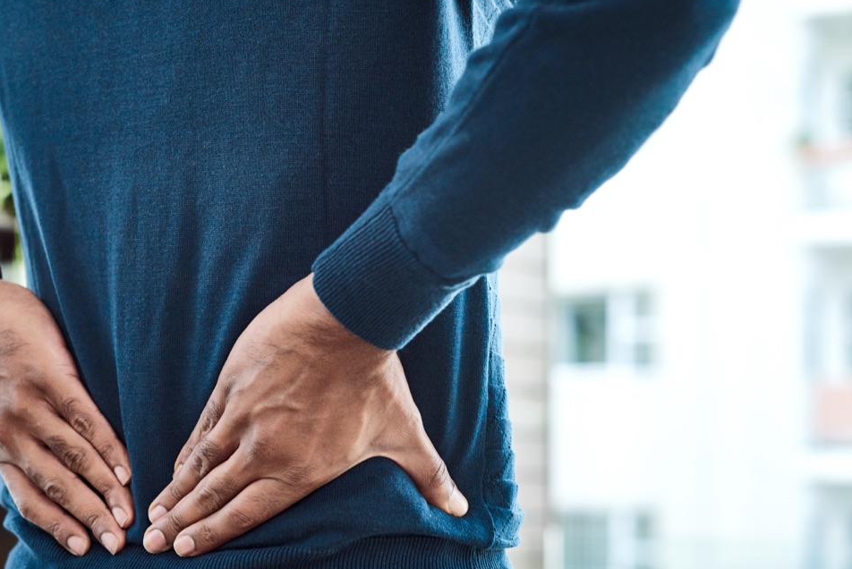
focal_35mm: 84
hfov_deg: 23.9
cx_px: 209
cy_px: 279
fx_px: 1989
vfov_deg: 16.3
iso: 250
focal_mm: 50
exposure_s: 1/250
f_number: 2.8
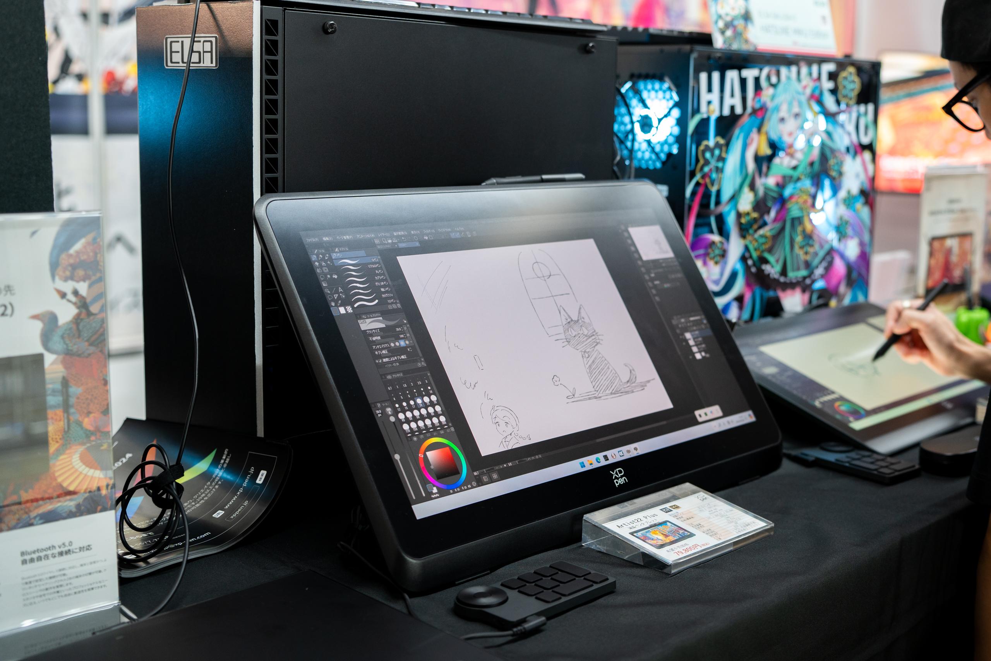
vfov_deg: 29.3
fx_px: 1261
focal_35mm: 46
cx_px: 630
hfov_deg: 42.5
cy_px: 287
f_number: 2.8
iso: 500
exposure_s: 1/30
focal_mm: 36
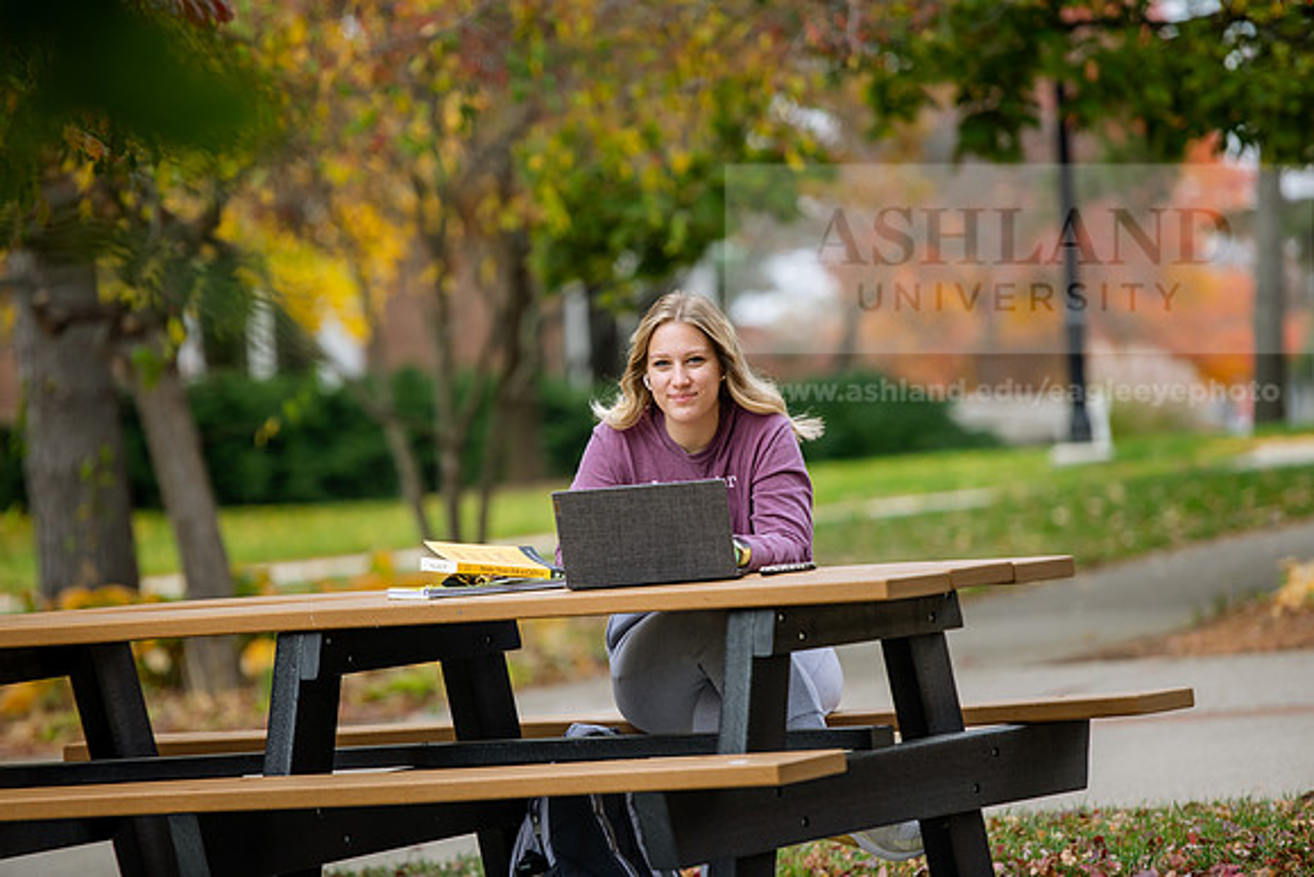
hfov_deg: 11.1
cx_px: 657
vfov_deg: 7.4
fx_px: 6754
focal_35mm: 185
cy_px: 438
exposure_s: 1/400
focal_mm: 185
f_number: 3.2
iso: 160
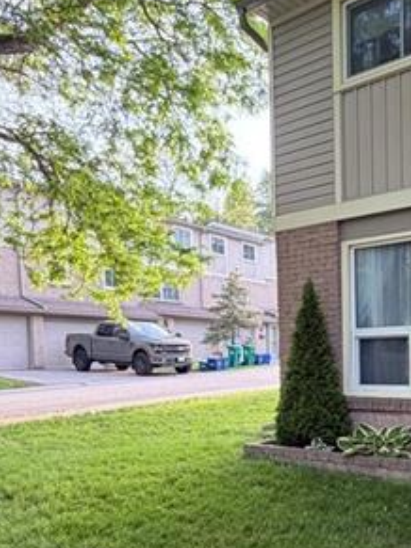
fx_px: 586
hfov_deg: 36.6
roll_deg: +0.4
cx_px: 356
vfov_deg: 48.7
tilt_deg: -2.8
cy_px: 392
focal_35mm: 37
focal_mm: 2.22
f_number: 2.2
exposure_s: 1/121
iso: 200
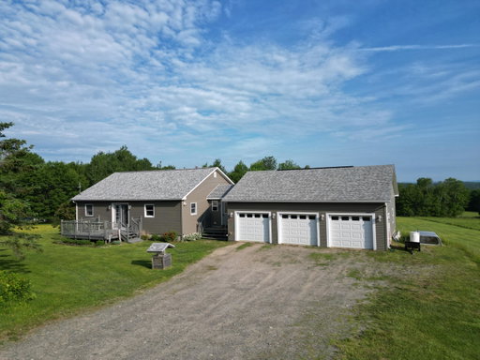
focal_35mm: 24
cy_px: 180
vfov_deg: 56.8
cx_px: 240
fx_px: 333
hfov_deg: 71.6
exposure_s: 1/3000
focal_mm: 6.72
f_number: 1.7
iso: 100
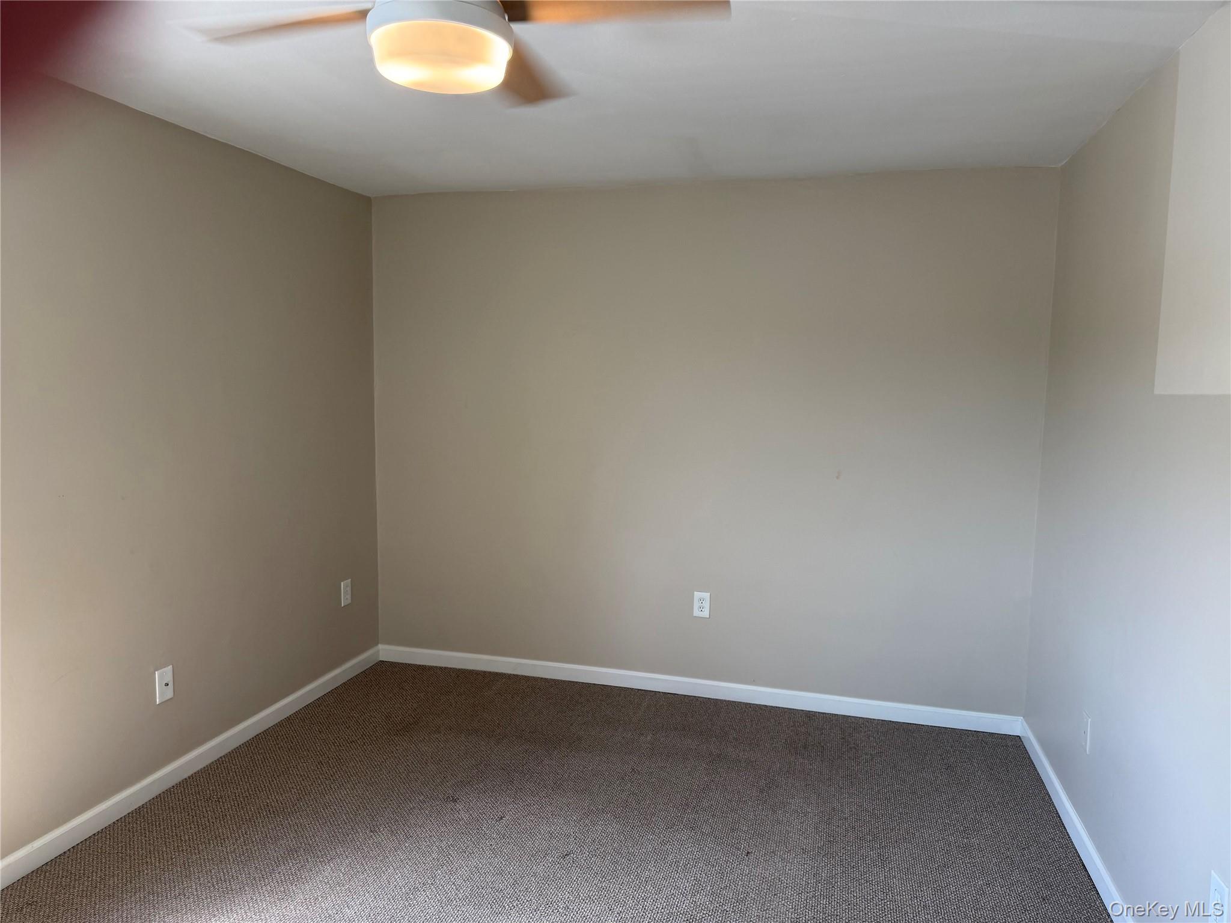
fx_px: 853
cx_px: 616
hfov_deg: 71.6
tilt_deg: -5.8
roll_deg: -0.5
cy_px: 462
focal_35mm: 24
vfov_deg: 56.8
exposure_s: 1/120
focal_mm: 6.76
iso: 100
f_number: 1.78
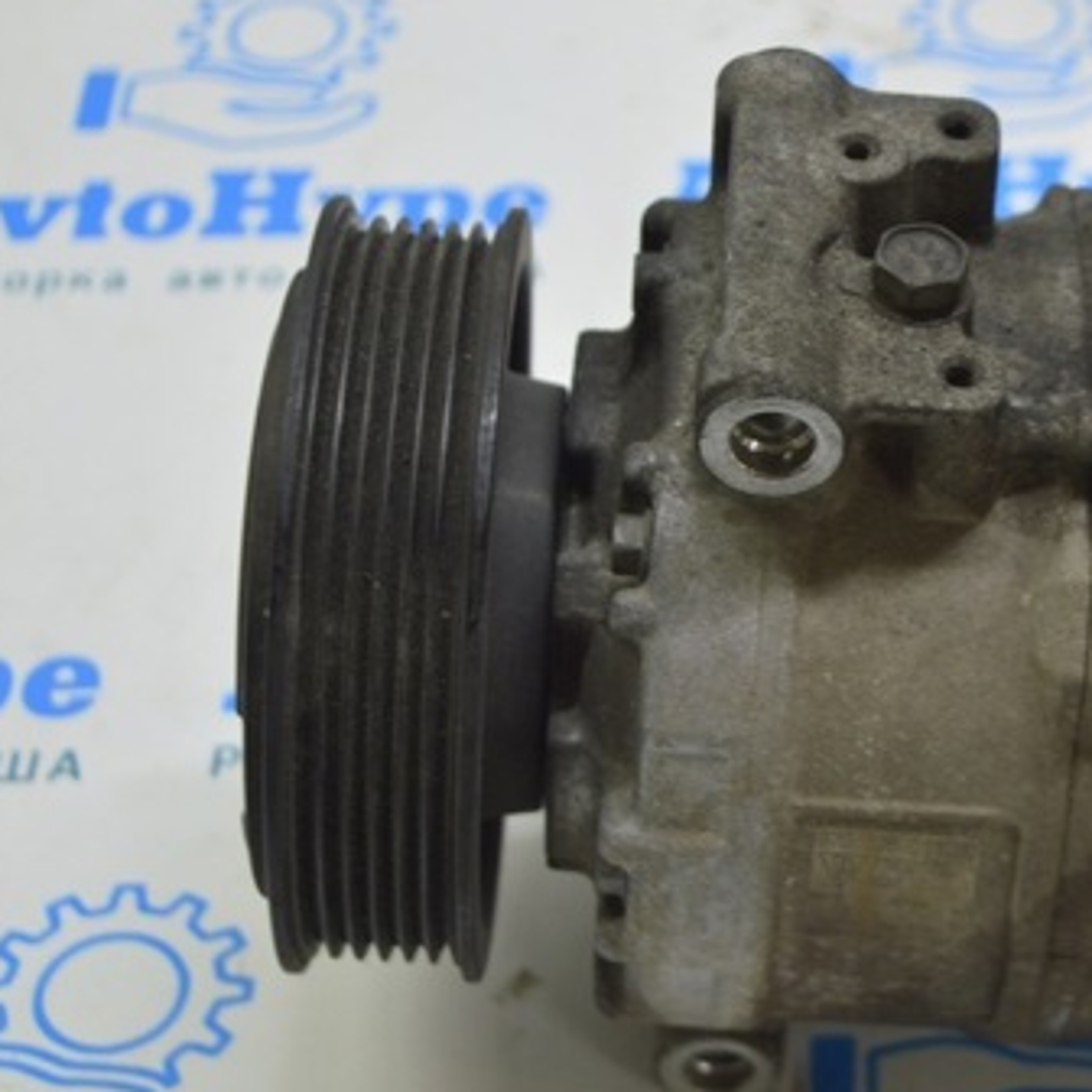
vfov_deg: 17.9
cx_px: 965
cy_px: 587
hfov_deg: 17.7
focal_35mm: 97
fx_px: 3462
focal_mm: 40
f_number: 5.6
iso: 400
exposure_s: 1/20
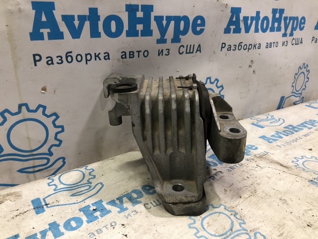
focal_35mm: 28
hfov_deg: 63.4
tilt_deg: -25.5
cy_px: 120
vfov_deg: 49.7
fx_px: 257
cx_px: 159
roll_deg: -0.3
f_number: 1.8
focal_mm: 4
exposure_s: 1/33
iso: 40
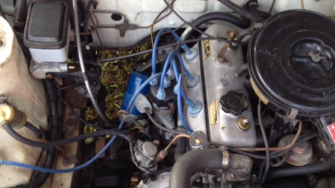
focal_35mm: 47
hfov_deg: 43.6
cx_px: 190
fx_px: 417
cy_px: 114
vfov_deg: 25.3
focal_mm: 4.12
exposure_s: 1/40
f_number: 2.4
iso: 64
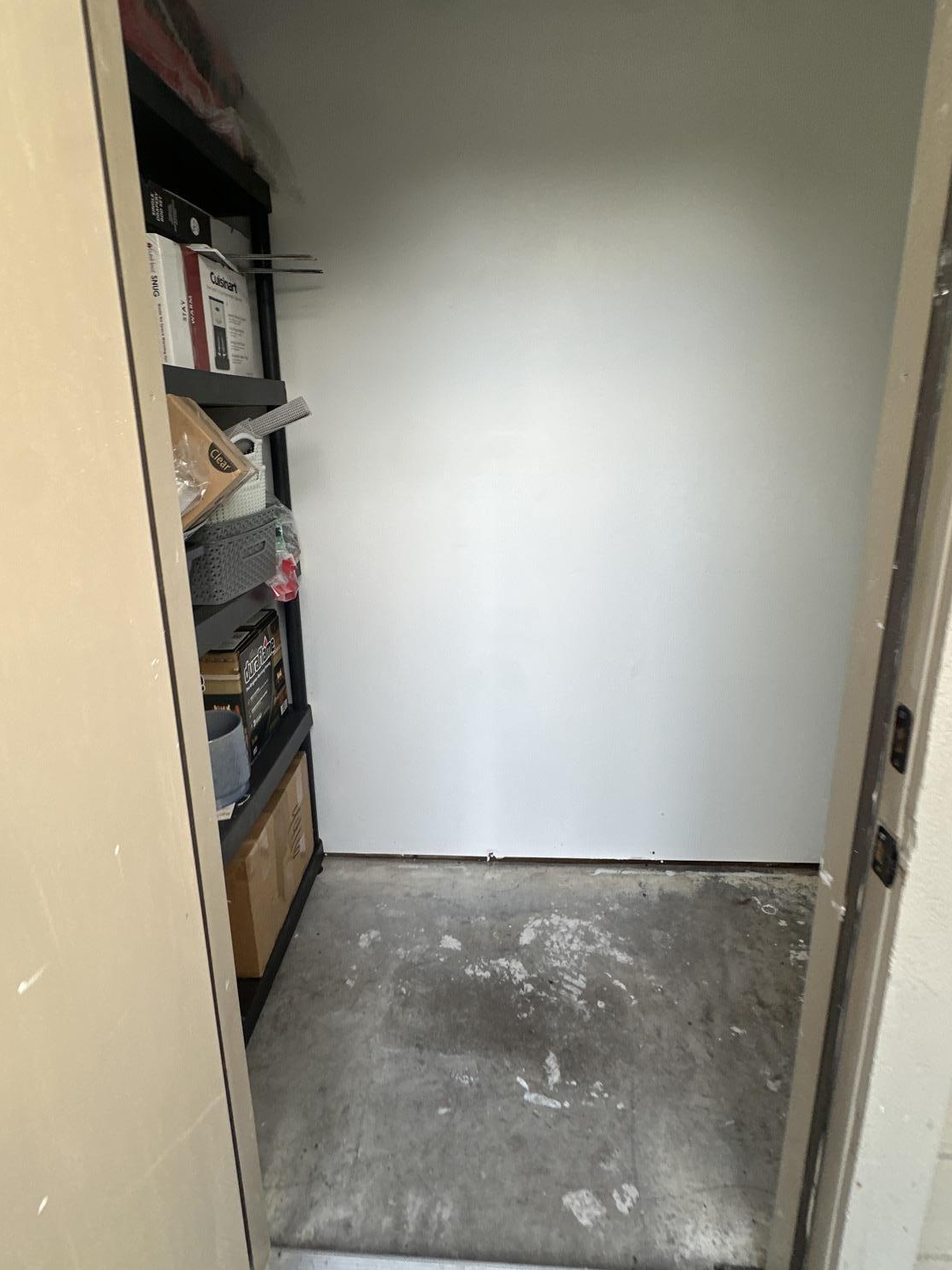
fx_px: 660
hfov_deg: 71.6
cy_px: 583
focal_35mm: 18
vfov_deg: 87.6
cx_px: 450
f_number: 2.2
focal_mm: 2.22
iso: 50
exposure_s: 1/99
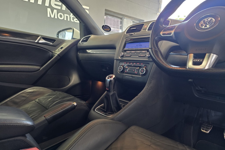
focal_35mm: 24
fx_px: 150
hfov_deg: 73.8
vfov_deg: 53.0
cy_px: 81
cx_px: 113
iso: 640
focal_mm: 6.25
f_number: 1.7
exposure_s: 1/100
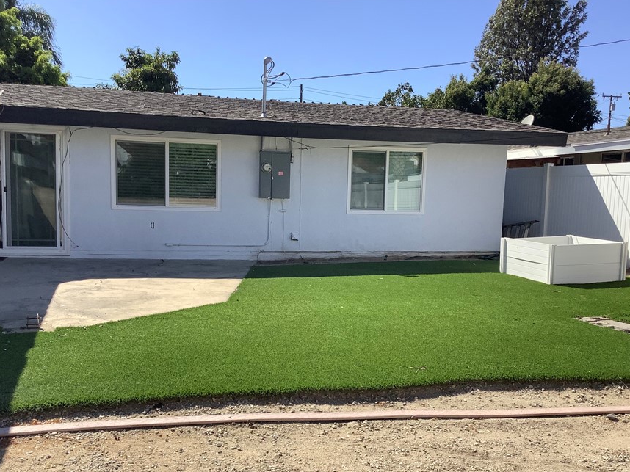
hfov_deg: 50.1
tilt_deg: -8.2
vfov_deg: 38.6
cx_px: 281
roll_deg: -1.3
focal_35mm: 37
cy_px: 272
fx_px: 673
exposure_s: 1/1217
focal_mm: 3.3
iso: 25
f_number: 2.4
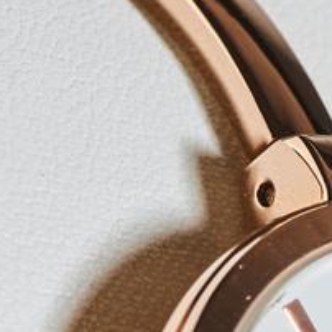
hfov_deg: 3.6
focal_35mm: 485
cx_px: 372
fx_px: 5263
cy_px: 593
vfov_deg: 3.6
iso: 50
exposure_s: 1/200
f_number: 22
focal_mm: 90
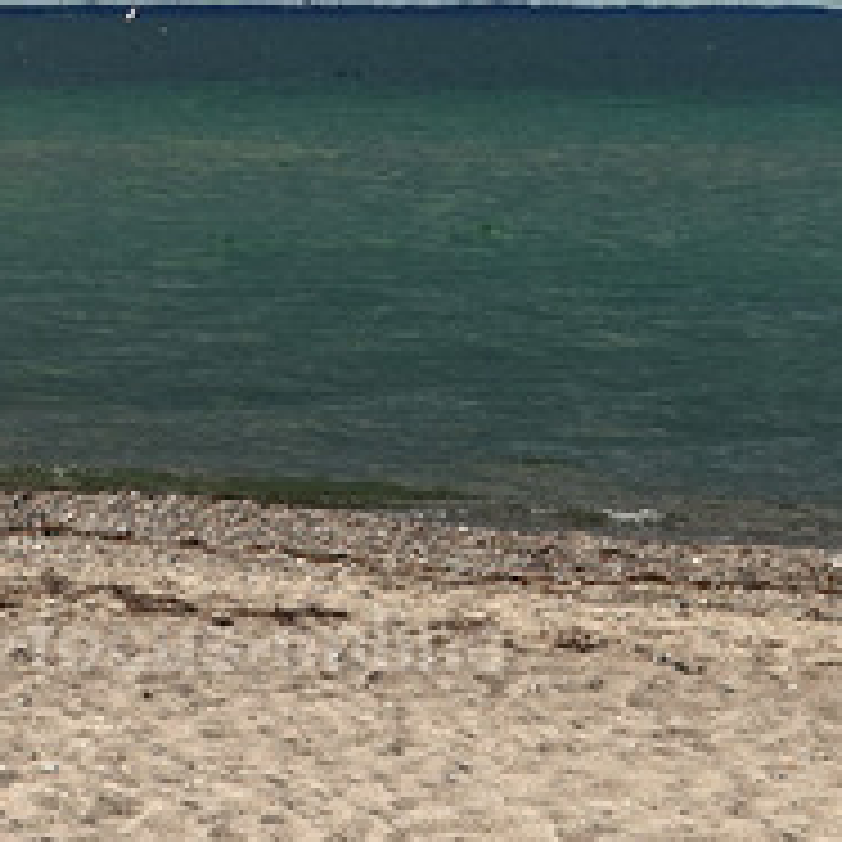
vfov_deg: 15.3
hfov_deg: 12.8
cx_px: -1022
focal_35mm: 112
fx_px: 3082
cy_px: 47
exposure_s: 1/500
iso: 100
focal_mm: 8.8
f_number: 4
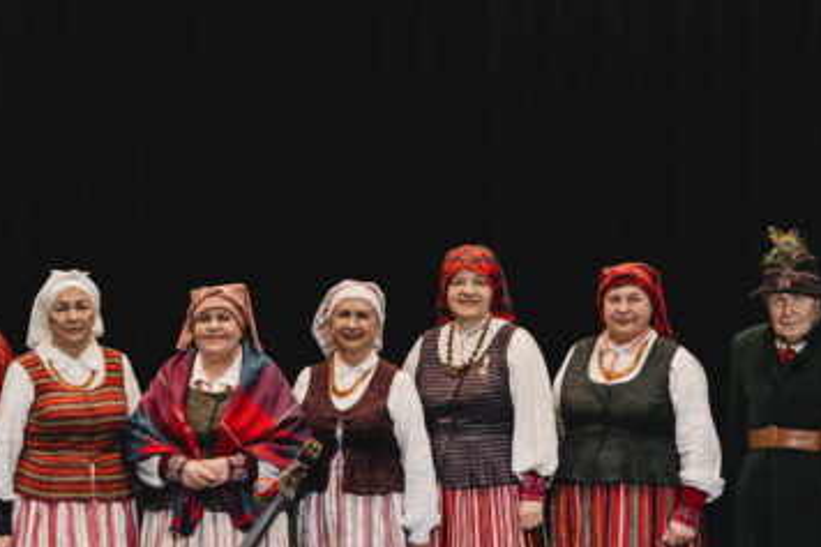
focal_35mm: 302
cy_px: 359
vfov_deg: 4.5
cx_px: 205
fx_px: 6884
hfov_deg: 6.8
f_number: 1.8
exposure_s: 1/160
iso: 320
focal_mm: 105
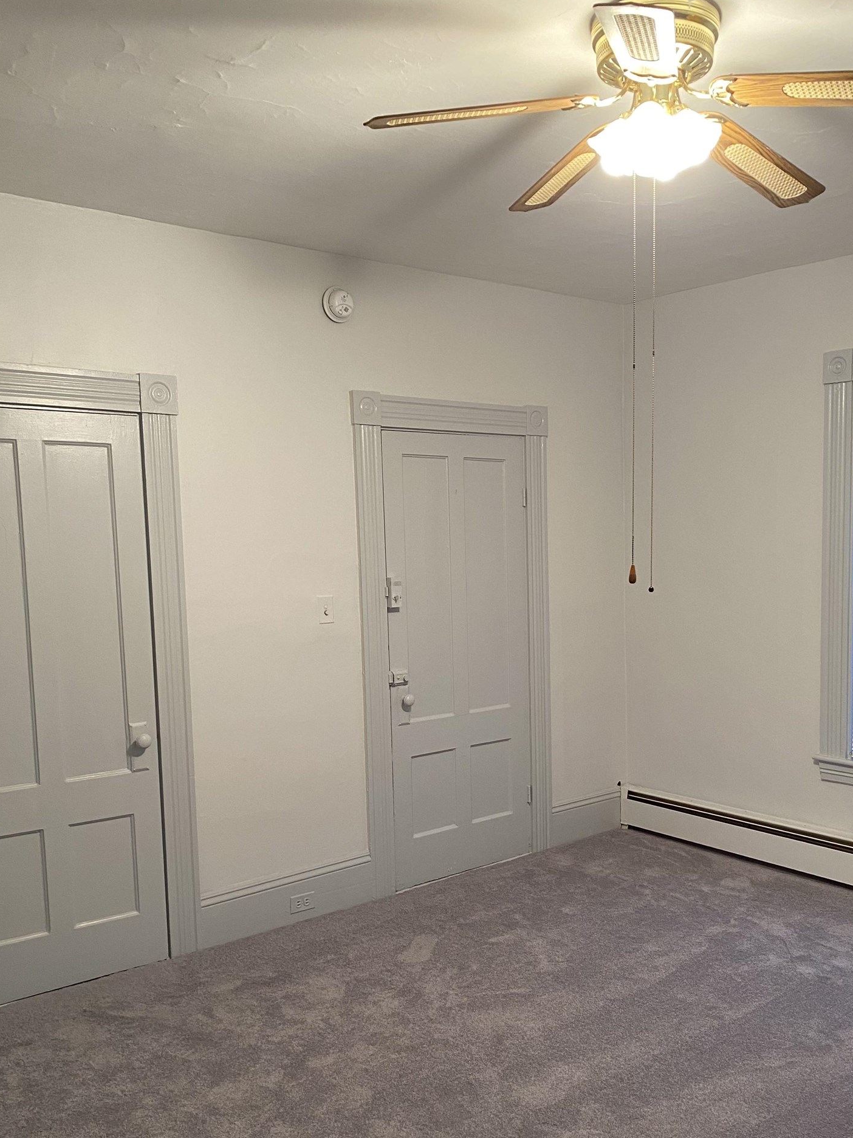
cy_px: 664
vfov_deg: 56.5
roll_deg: +1.3
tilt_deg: -6.4
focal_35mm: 32
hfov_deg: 44.0
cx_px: 499
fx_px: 1051
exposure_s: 1/60
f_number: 1.8
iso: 125
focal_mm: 4.25
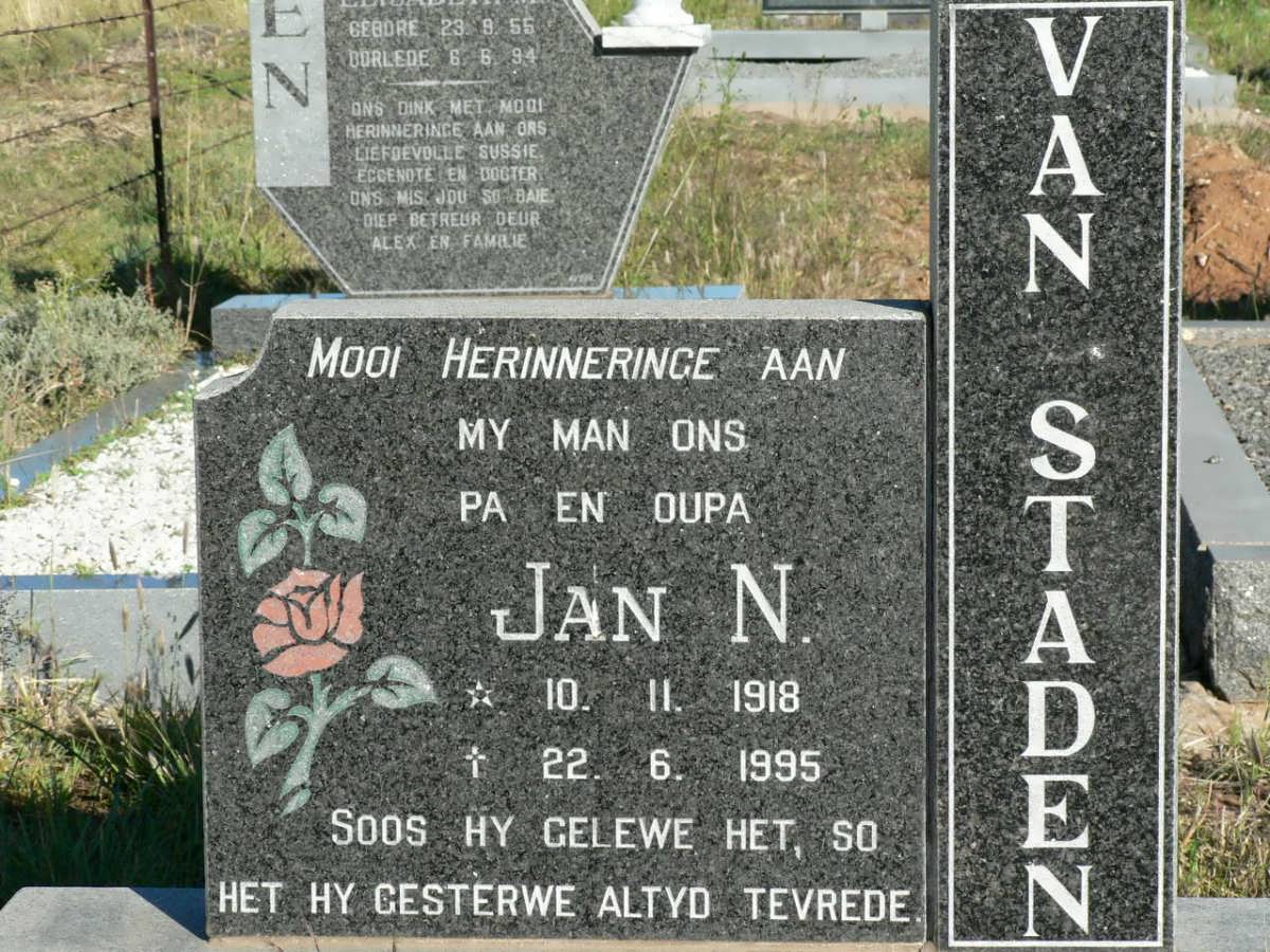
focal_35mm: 102
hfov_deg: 19.3
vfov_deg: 14.5
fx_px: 3742
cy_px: 476
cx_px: 635
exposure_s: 1/400
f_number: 5.6
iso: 100
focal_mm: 16.9
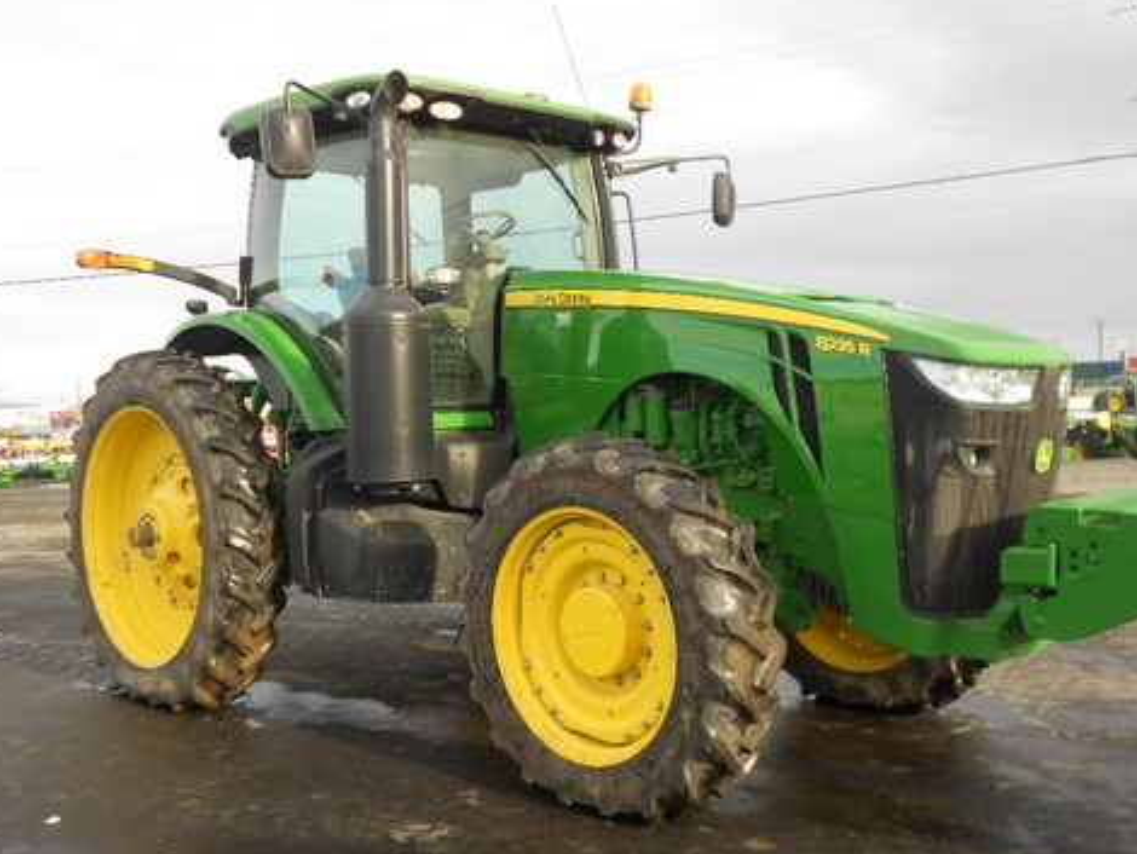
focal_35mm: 37
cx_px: 641
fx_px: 1216
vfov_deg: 38.7
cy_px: 440
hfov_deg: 50.0
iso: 80
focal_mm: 5.8
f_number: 3.6
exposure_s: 1/200
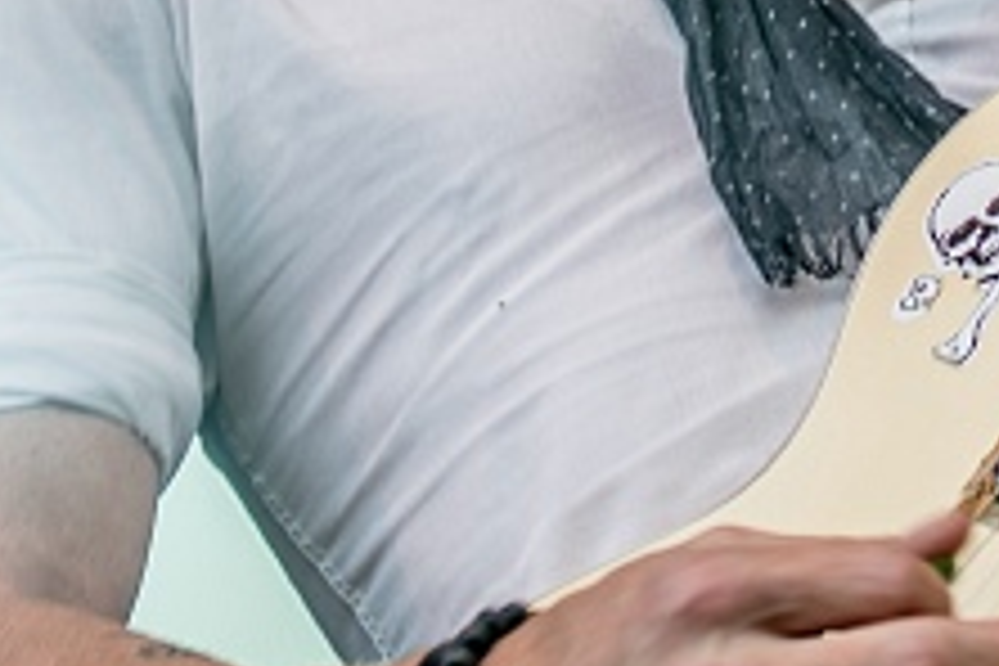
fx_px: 9462
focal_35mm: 341
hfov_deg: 6.0
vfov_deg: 4.0
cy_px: -302
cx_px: 1066
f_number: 2.8
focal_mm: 70
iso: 100
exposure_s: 1/100
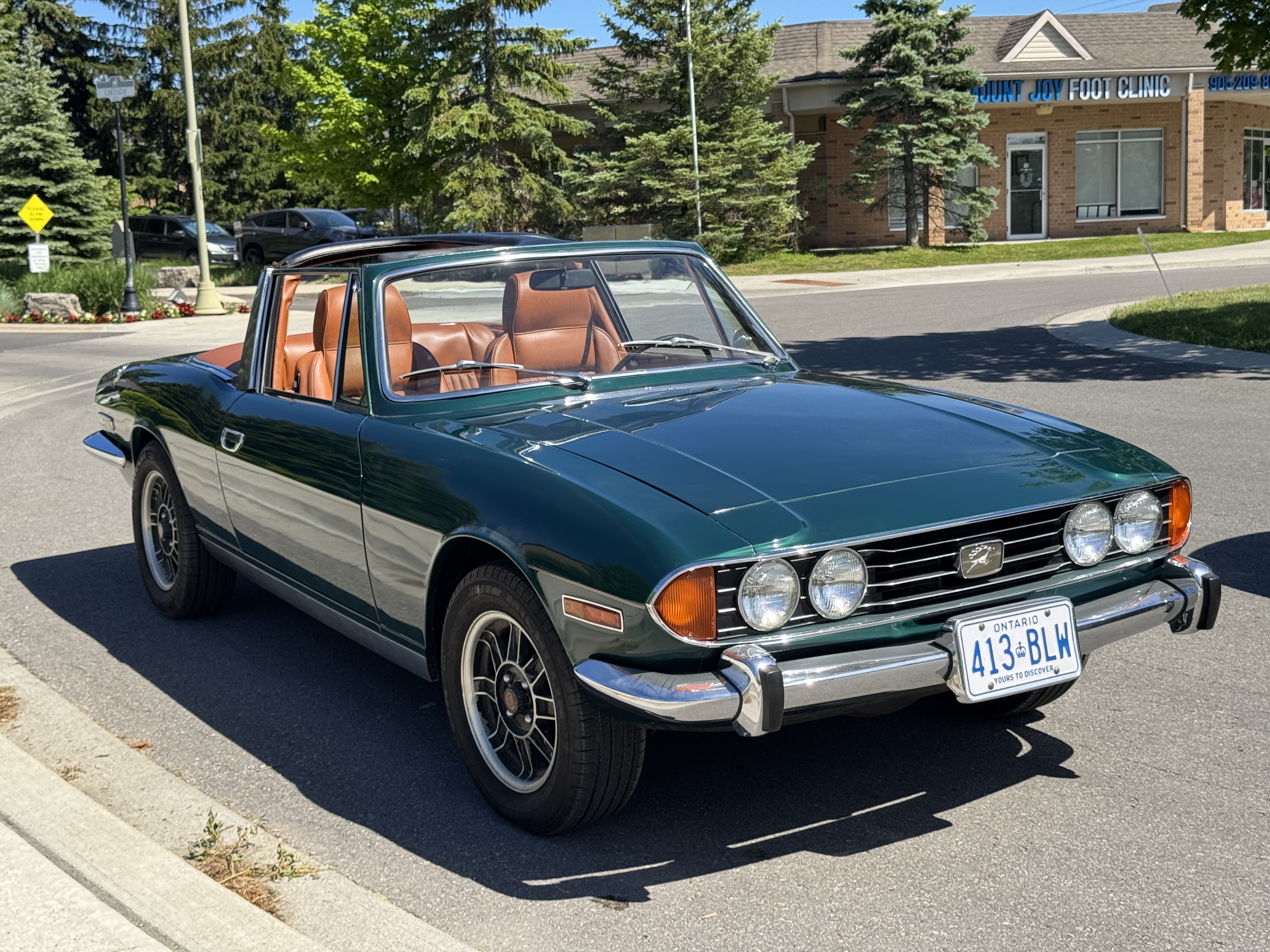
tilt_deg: -7.7
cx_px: 635
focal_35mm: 48
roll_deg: +2.3
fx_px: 1761
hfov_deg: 39.7
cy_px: 476
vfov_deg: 30.3
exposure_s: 1/2415
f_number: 1.78
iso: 64
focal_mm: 6.76
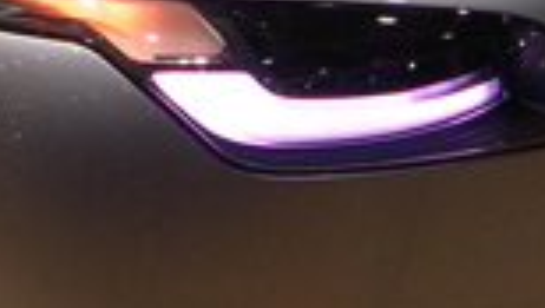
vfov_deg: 5.5
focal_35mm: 215
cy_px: -343
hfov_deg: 9.7
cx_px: -290
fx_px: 3110
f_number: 2.8
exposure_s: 1/90
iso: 100
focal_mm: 8
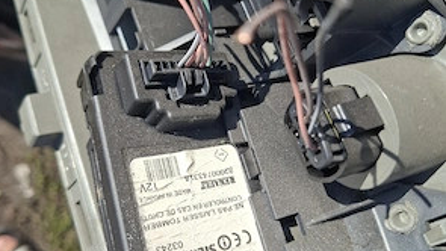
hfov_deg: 58.0
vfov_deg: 34.7
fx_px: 402
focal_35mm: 34
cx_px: 221
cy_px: 122
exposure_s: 1/1667
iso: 50
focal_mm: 5.54
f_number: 1.8
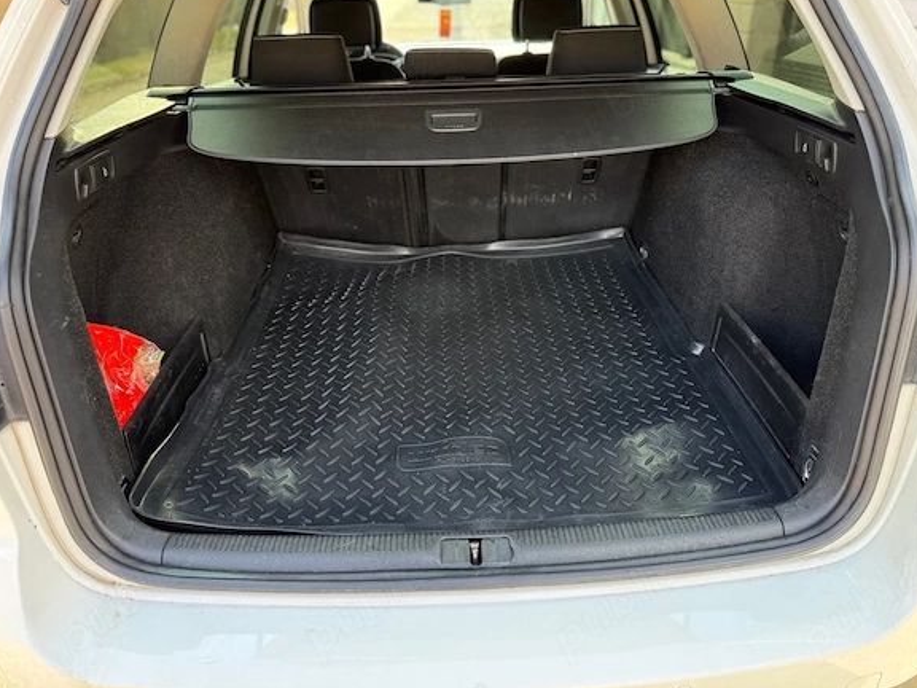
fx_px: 662
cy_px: 336
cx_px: 473
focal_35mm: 25
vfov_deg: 54.9
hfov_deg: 69.4
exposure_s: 1/243
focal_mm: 6.76
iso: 100
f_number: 1.78
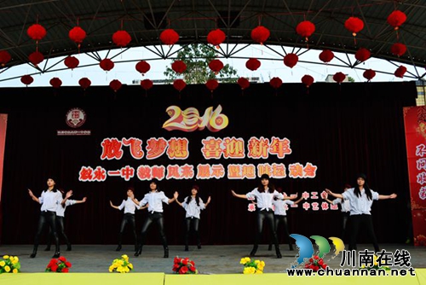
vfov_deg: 36.9
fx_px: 426
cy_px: 142
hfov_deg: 53.1
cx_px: 213
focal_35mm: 36
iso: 400
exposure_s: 1/160
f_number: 9
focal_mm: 24
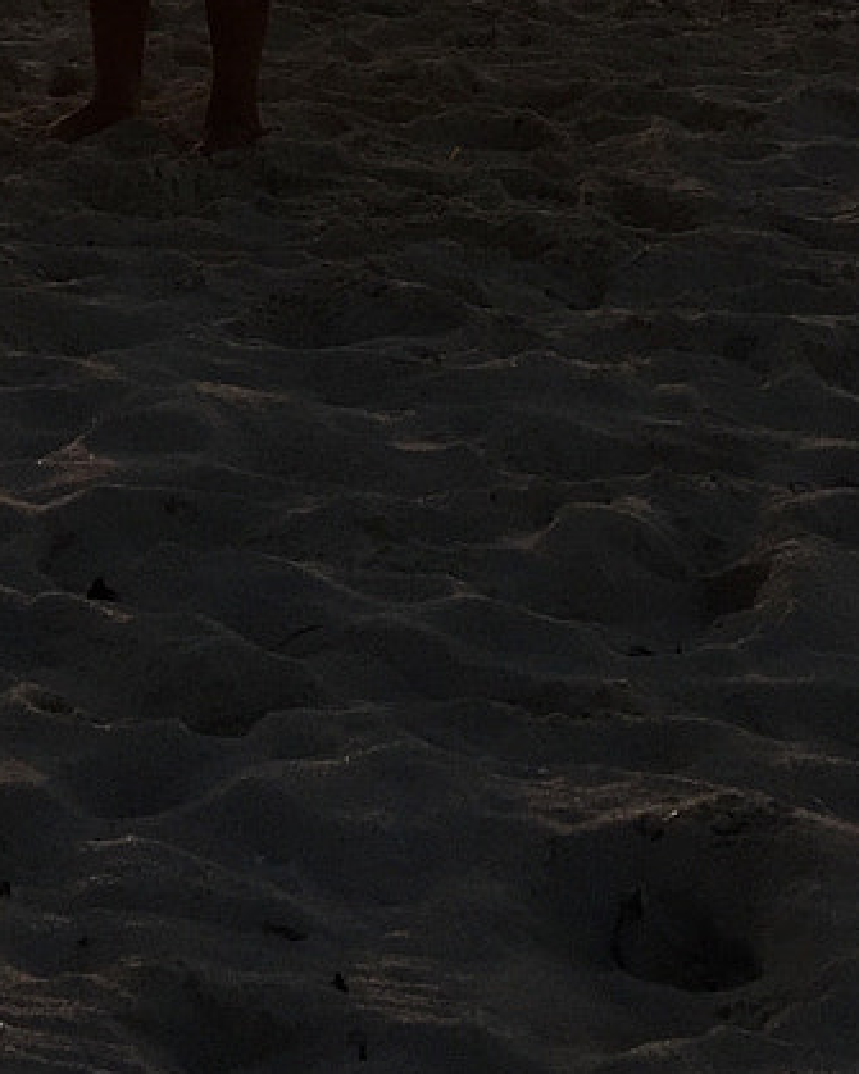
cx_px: 15
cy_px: -679
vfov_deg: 15.9
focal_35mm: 108
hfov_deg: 14.1
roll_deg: +0.9
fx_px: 3433
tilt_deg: +2.0
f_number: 2.2
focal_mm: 4.15
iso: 32
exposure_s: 1/1319
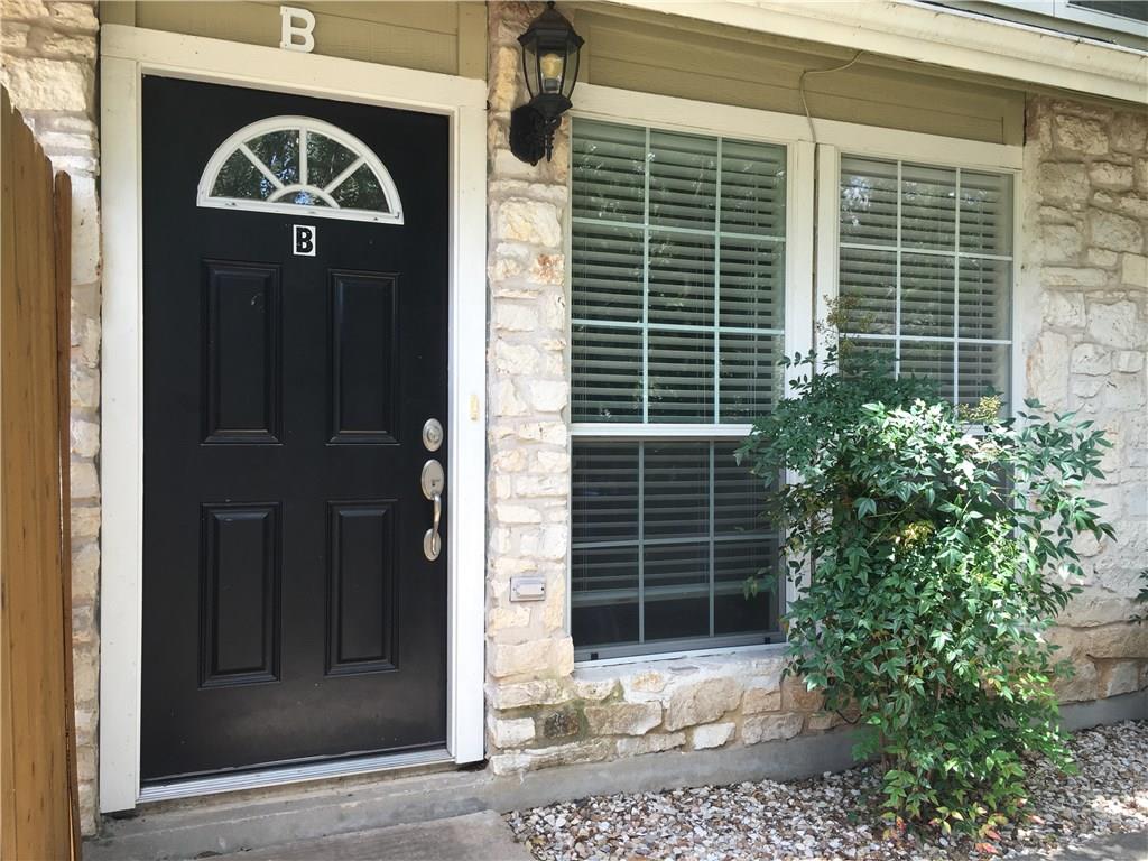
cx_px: 574
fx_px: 962
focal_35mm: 29
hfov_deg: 61.7
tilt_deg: -0.2
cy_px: 430
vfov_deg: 48.2
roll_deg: +0.5
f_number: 2.2
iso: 32
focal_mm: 4.15
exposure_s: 1/120
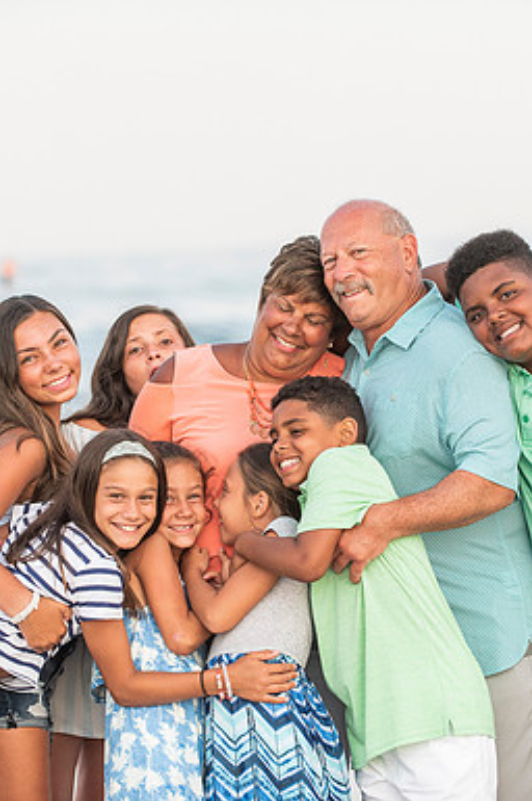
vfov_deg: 11.8
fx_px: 3886
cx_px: 295
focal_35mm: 175
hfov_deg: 7.8
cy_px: 400
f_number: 3.5
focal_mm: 116
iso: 800
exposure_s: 1/1000
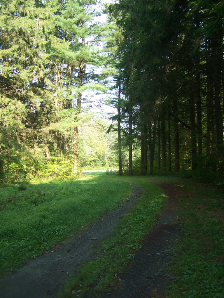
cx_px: 112
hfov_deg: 37.7
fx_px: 328
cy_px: 149
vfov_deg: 49.0
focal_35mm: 38
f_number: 2.8
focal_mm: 6.3
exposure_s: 1/125
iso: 80
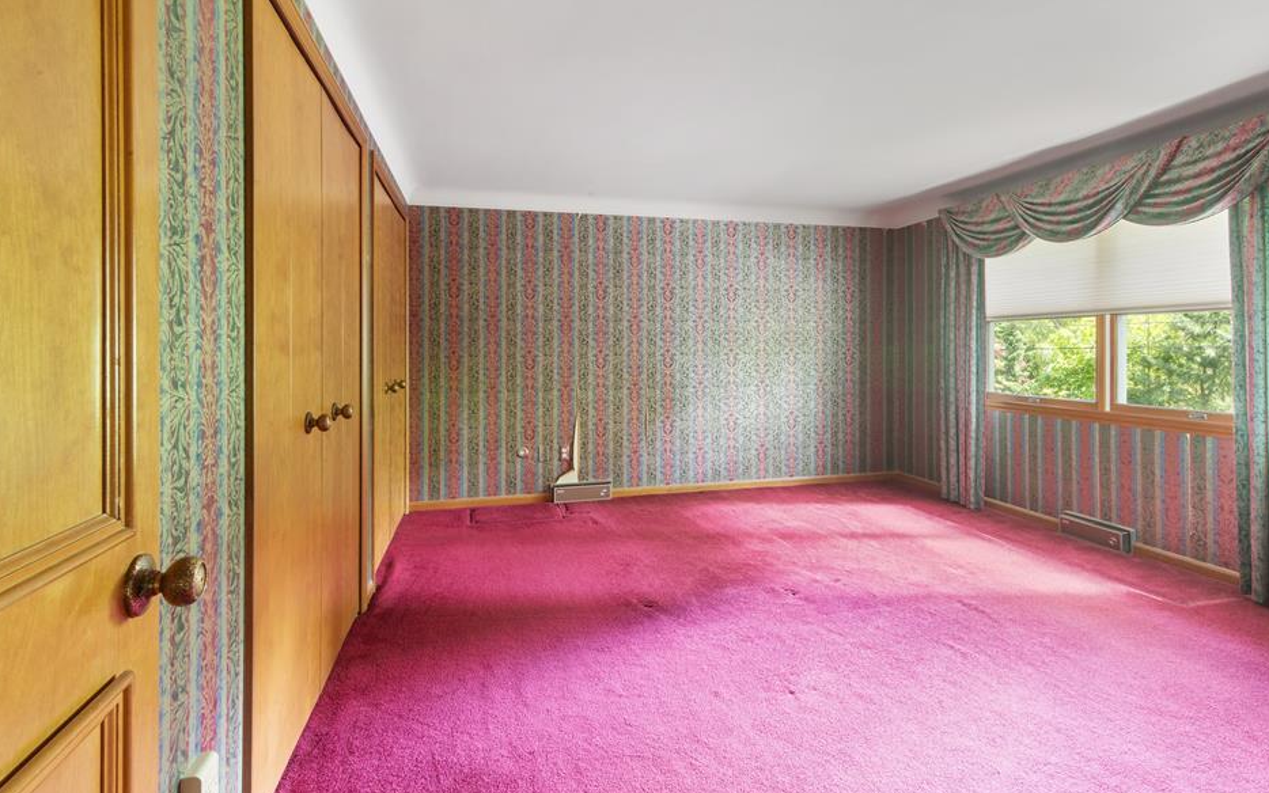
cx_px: 686
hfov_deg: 87.8
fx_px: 657
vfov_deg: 62.2
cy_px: 396
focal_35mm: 19
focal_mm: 17
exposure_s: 6
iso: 320
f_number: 9
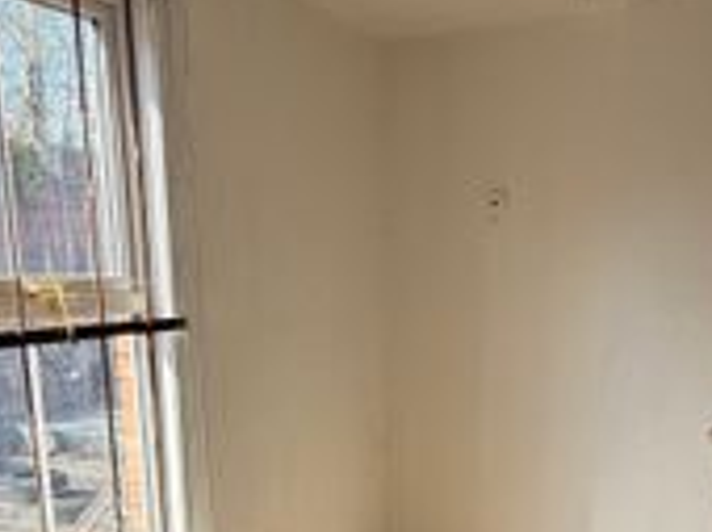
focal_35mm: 33
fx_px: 678
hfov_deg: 55.4
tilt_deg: -15.9
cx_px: 331
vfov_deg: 38.0
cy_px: 536
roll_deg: +0.8
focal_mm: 2.22
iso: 50
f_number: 2.2
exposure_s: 1/121
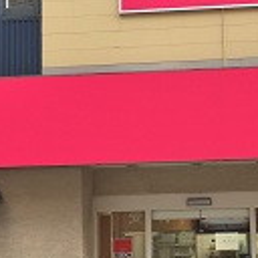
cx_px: 204
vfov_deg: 18.1
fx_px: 810
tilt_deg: +9.3
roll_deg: +0.5
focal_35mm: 96
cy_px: 117
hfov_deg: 18.0
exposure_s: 1/120
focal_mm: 4.15
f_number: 2.2
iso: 32
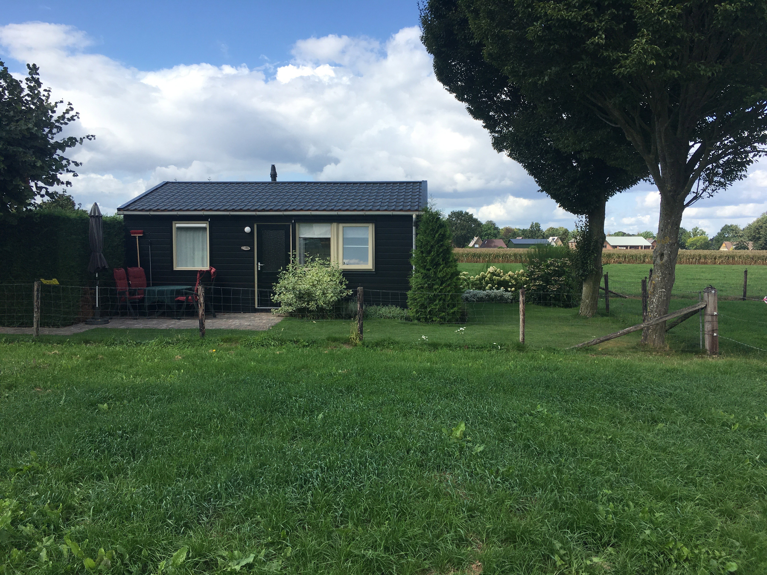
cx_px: 384
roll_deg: -0.1
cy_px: 288
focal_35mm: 29
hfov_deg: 61.7
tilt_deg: -2.1
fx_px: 643
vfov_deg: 48.2
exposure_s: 1/1221
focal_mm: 4.15
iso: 25
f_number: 2.2
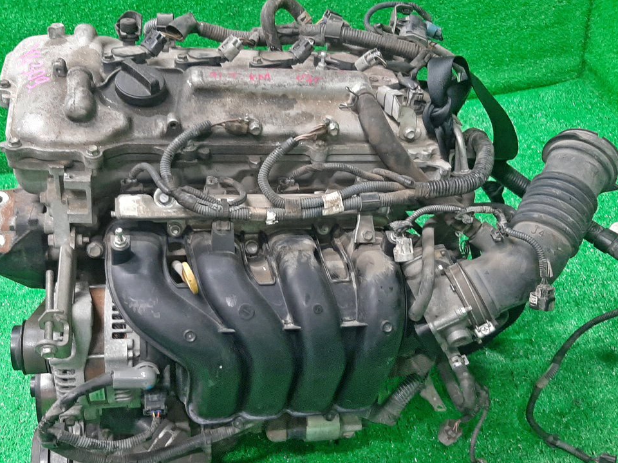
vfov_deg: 36.8
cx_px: 285
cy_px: 262
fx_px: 696
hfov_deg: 47.8
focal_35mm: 39
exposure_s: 1/50
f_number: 1.7
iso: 224
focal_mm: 3.93
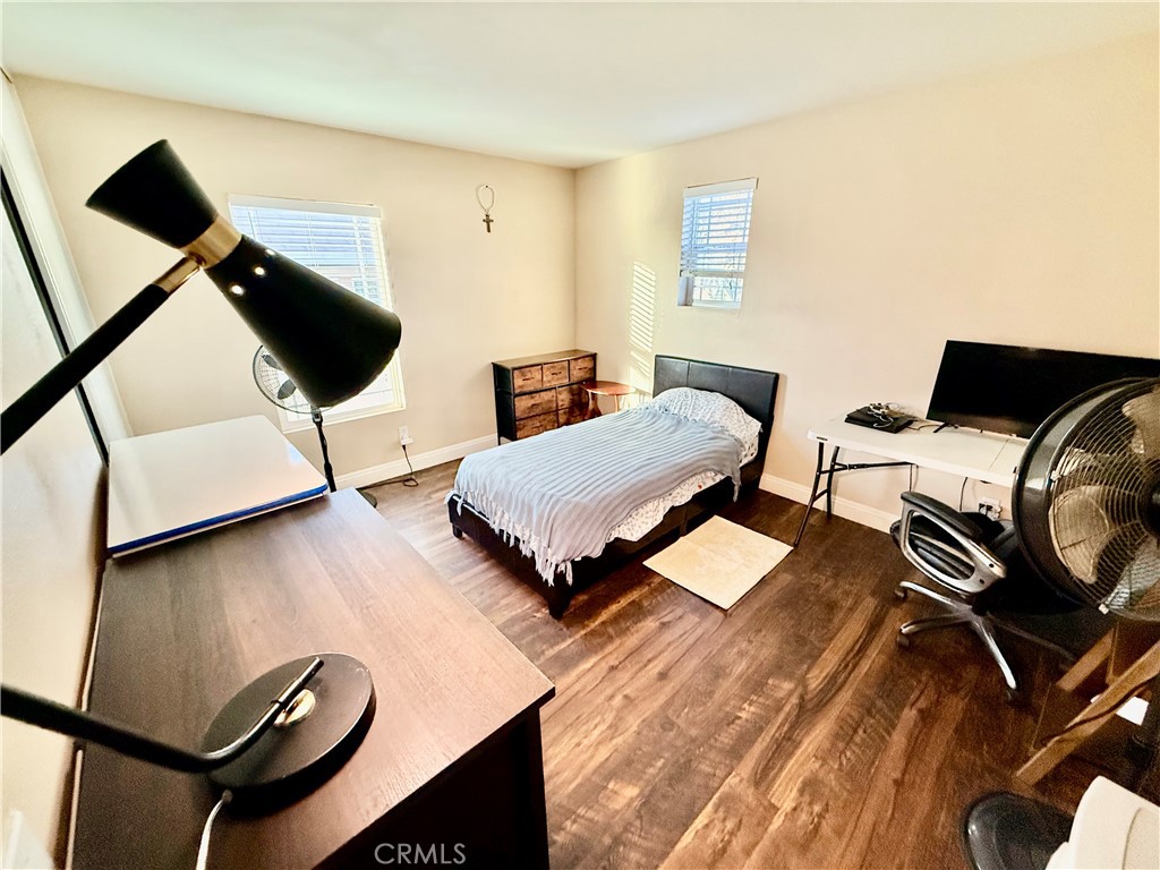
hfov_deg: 102.1
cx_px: 580
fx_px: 469
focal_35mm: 14
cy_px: 435
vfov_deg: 85.7
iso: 500
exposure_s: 1/120
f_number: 2.2
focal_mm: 2.22
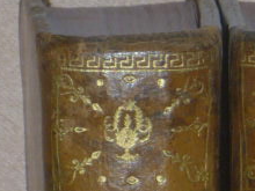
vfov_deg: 2.3
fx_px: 4685
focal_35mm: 636
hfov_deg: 3.1
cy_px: 153
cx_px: 338
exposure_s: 1/50
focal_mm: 19.9
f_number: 5.8
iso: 100
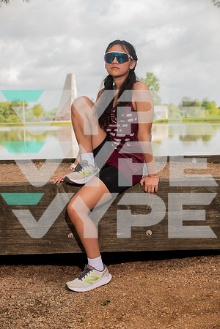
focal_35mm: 65
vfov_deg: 31.0
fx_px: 596
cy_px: 164
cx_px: 110
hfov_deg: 20.9
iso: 200
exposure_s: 1/320
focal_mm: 65
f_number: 6.3
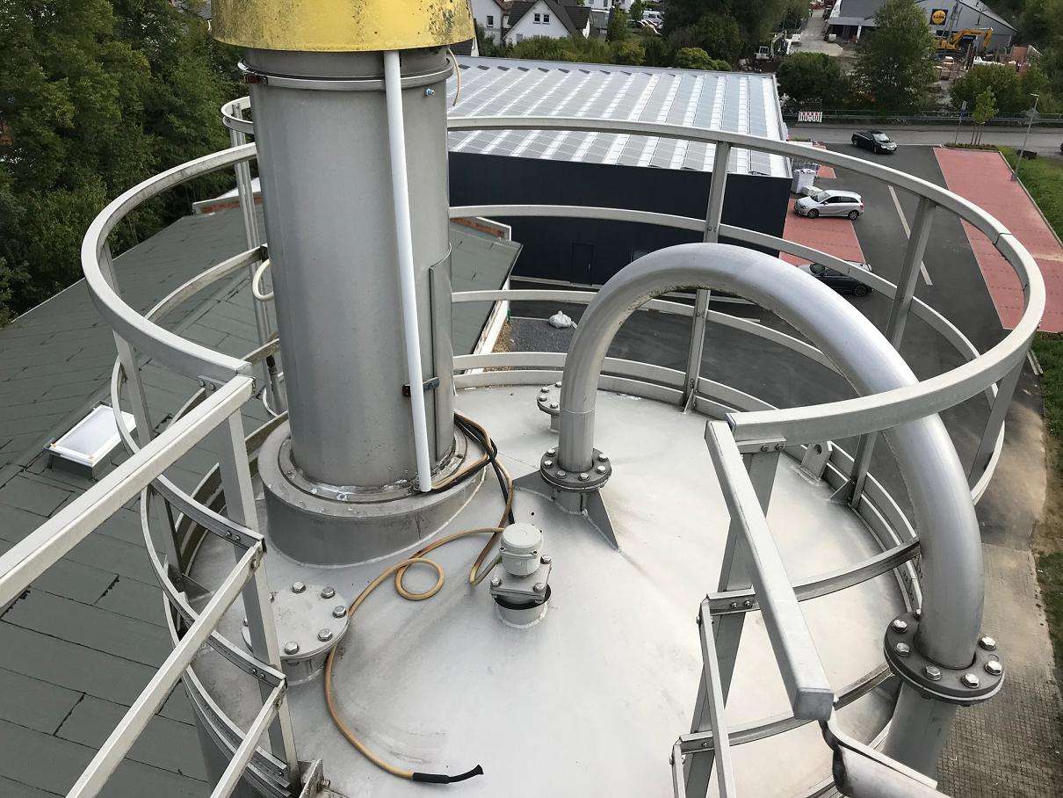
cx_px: 532
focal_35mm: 28
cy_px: 399
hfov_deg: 63.4
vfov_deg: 49.8
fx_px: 860
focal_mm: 3.99
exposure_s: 1/1597
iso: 20
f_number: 1.8
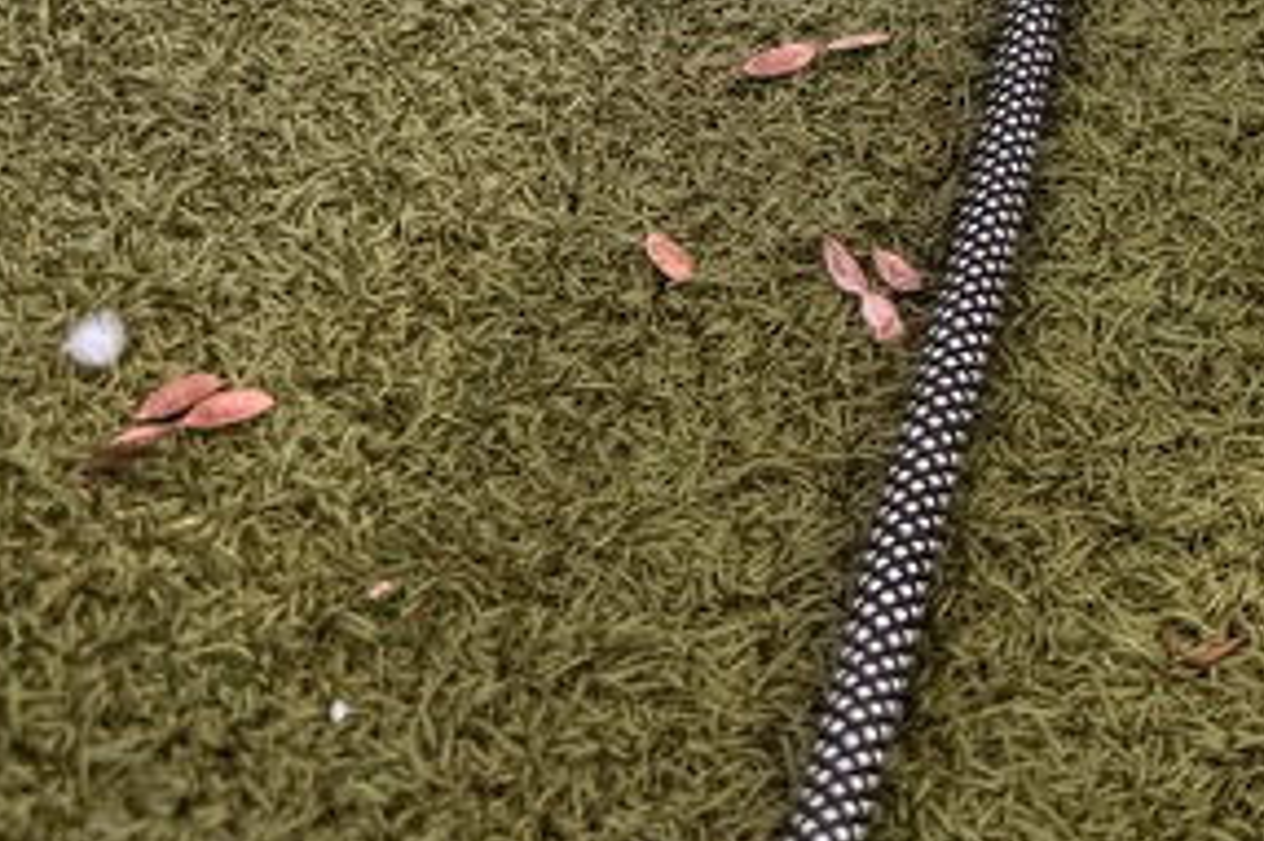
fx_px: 3123
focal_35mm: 89
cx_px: 1643
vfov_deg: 12.0
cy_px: -1246
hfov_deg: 20.8
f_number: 1.78
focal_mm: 6.76
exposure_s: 1/1678
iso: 80
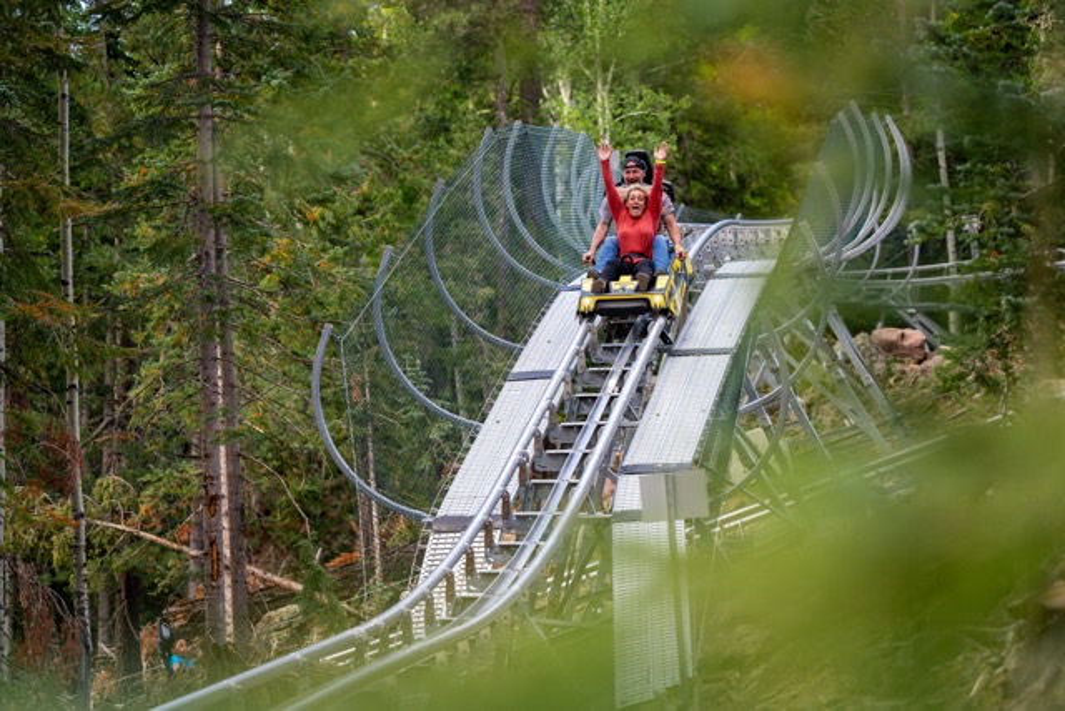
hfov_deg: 15.4
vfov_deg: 10.3
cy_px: 356
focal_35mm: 133
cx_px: 532
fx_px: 3935
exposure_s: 1/1250
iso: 800
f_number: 2.8
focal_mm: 133
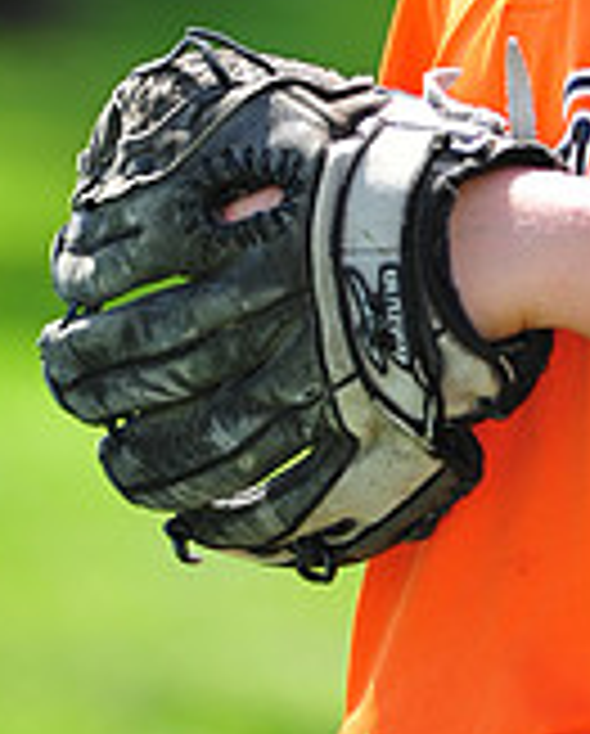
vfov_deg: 2.9
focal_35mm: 666
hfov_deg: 2.3
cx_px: 694
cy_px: -455
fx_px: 14496
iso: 200
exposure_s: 1/500
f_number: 4.5
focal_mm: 200
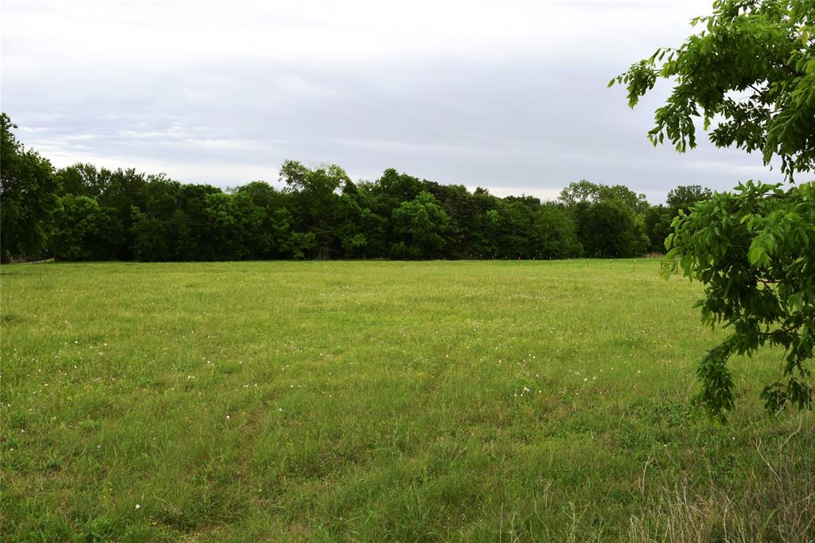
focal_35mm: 36
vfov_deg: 36.8
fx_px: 815
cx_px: 408
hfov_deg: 53.1
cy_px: 272
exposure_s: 1/250
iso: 320
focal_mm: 24
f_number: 8
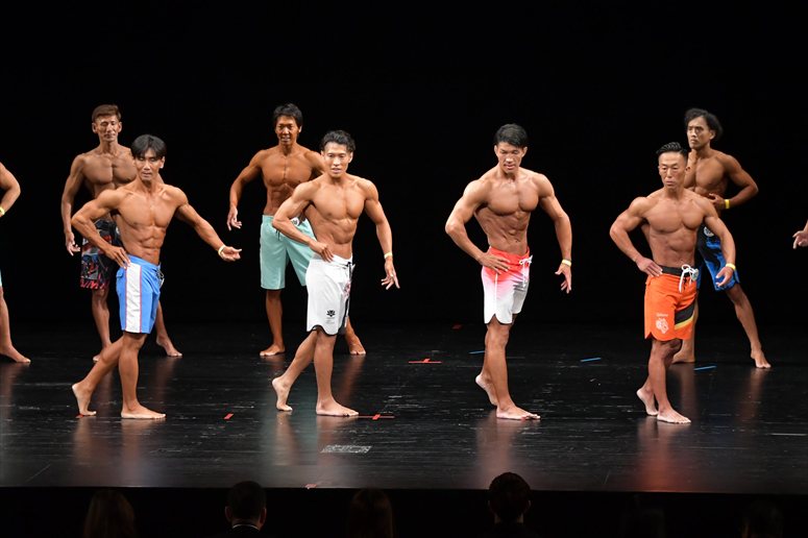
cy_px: 269
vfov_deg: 8.2
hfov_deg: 12.2
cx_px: 404
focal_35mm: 168
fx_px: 3769
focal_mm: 112
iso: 3200
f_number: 5.6
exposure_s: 1/400
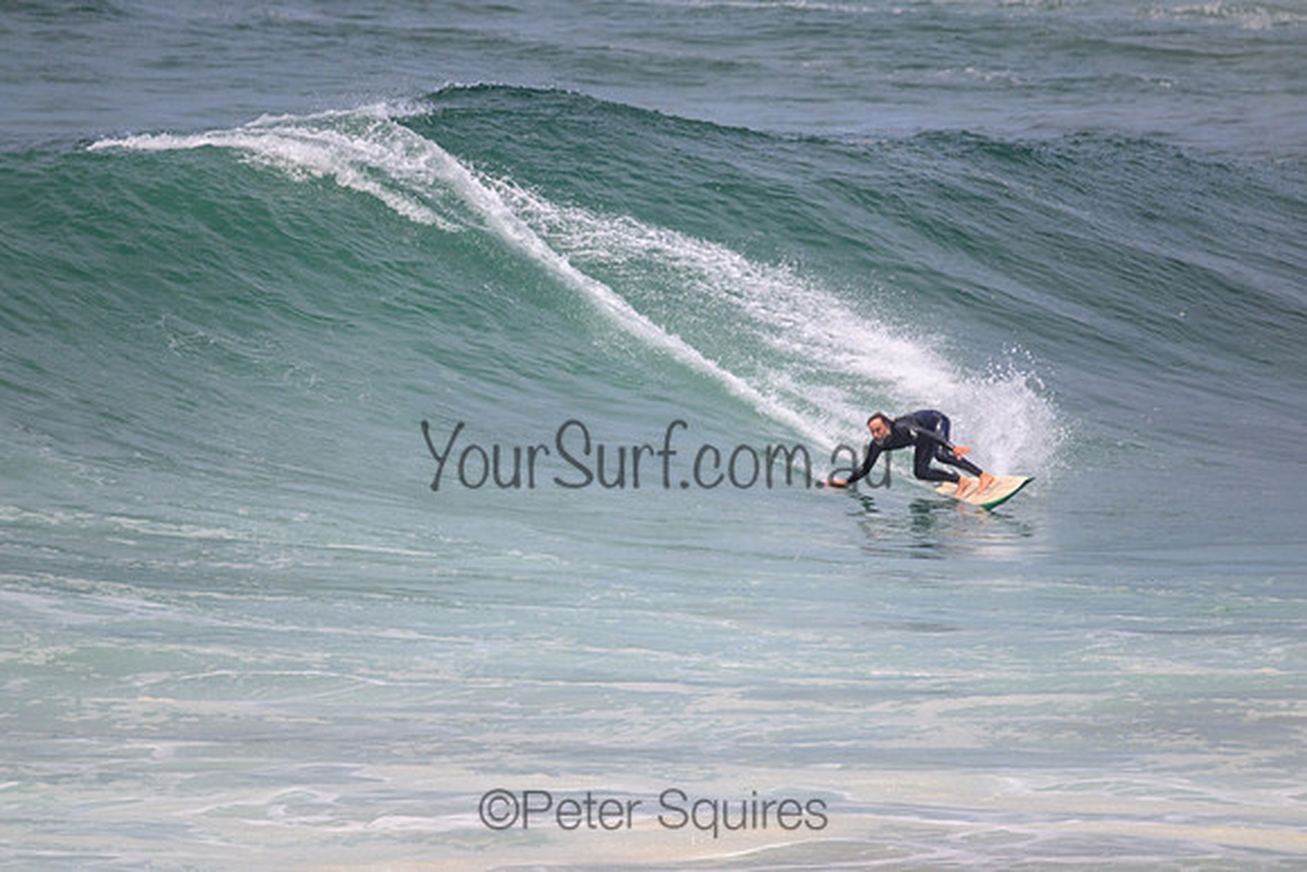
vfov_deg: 1.7
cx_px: 654
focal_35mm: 800
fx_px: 29050
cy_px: 436
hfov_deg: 2.6
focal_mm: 800
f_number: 11
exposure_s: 1/2000
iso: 720
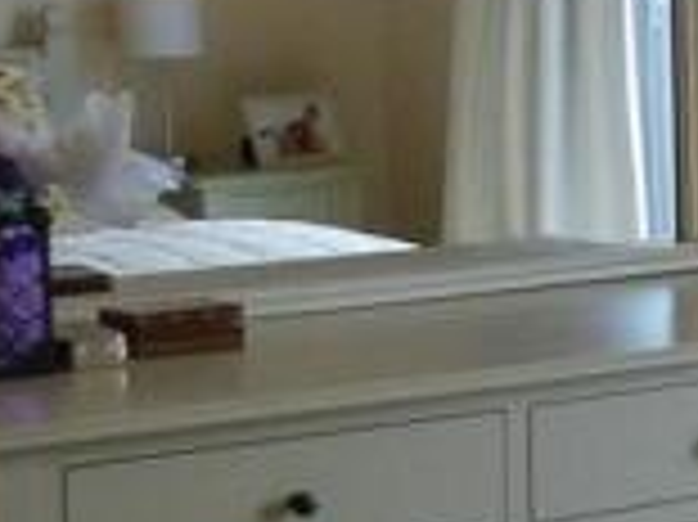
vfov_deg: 9.3
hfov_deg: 10.9
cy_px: 220
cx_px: 1563
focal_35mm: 159
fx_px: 3204
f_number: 3.3
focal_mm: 4.3
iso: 250
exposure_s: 1/60
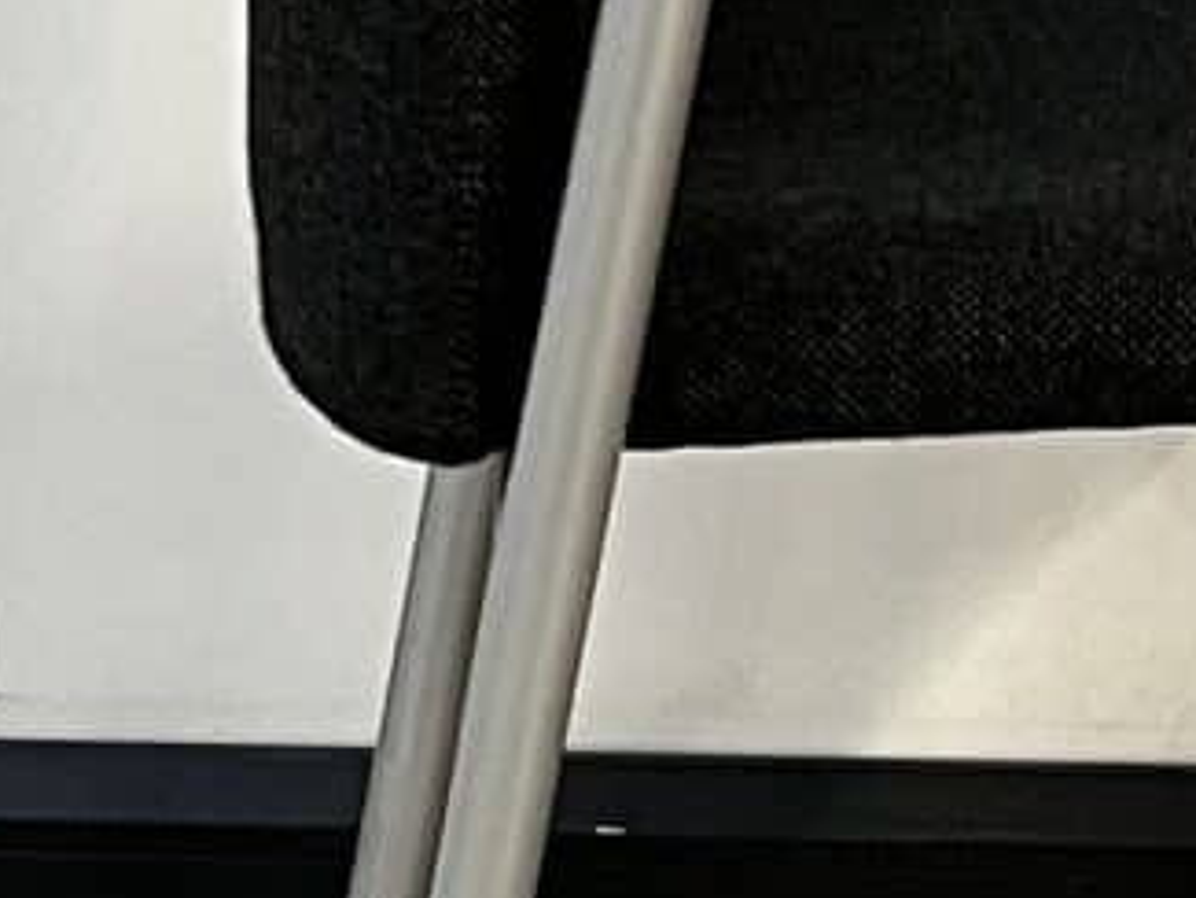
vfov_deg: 7.2
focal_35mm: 205
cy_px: 806
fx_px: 7085
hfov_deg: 9.6
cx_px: 596
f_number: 1.6
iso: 200
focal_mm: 5.1
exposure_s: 1/50
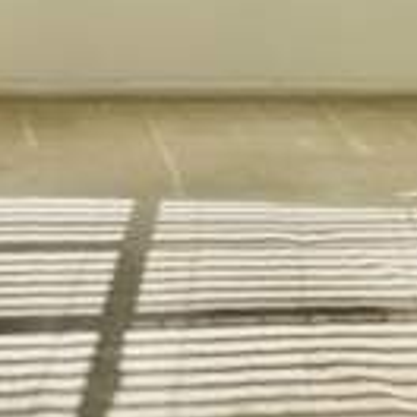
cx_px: 164
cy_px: -21
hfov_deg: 18.7
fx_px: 1267
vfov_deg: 18.1
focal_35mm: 93
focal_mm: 3
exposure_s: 1/534
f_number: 1.8
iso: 25
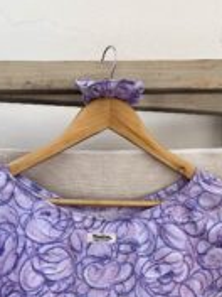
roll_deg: +1.1
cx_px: 101
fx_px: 505
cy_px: 302
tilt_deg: -6.8
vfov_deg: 30.3
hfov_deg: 24.8
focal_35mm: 59
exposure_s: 1/586
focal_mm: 5.1
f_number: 1.6
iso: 50
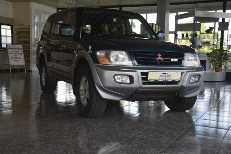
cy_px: 77
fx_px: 308
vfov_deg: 28.0
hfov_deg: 41.1
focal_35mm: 48
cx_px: 116
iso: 320
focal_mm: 32
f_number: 5.6
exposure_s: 1/125
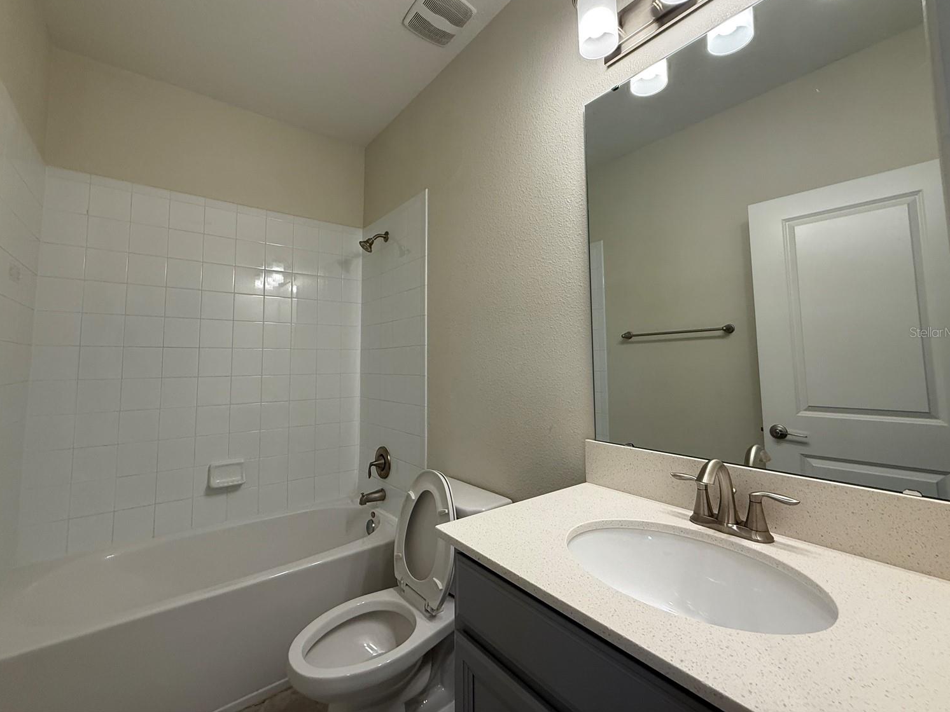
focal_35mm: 15
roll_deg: +0.2
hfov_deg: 98.1
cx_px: 461
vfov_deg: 81.6
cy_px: 332
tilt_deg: +4.7
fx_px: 412
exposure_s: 1/120
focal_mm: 2.22
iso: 160
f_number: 2.2
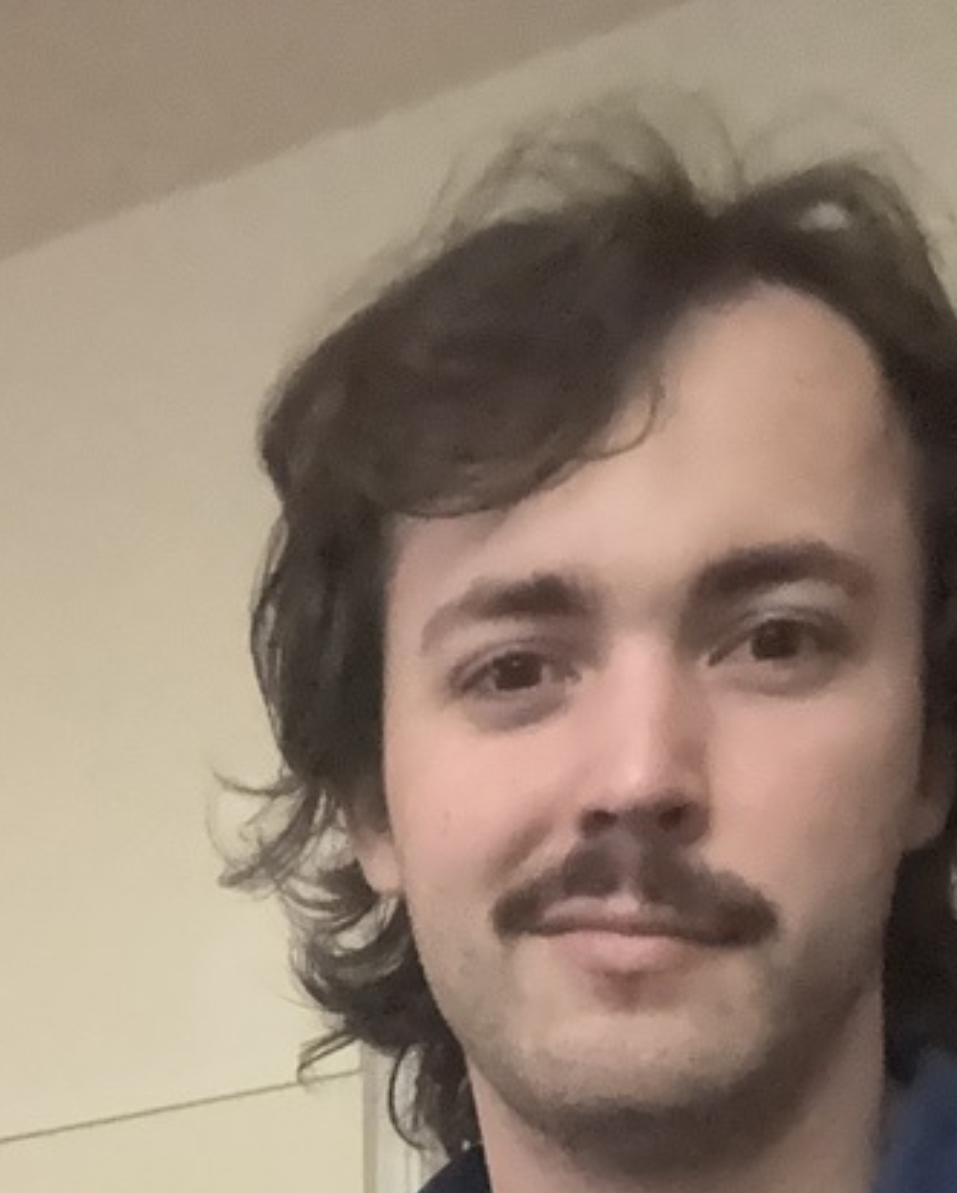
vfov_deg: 24.2
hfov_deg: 23.2
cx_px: 196
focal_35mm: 65
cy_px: 1686
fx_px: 2298
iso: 800
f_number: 1.9
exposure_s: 1/17
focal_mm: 2.69
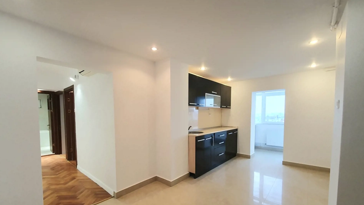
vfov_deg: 69.9
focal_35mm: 15
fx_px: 145
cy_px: 122
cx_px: 183
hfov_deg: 103.0
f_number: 2.2
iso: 200
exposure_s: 1/50
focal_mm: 1.8
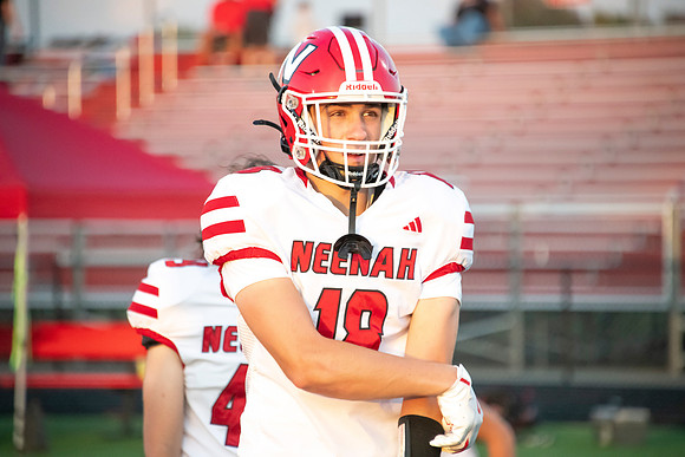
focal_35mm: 300
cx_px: 342
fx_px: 5709
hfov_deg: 6.9
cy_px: 228
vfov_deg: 4.6
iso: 4000
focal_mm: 300
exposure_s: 1/2500
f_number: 5.6
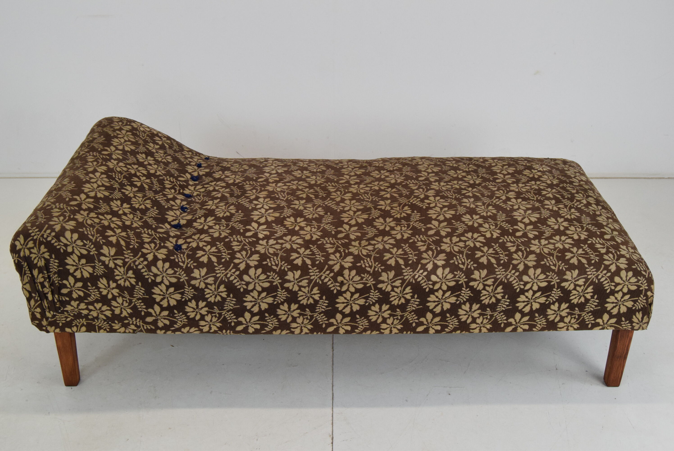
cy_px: 226
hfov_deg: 49.5
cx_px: 337
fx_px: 731
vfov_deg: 34.3
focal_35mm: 39
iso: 1600
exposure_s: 1/250
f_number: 8
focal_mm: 26
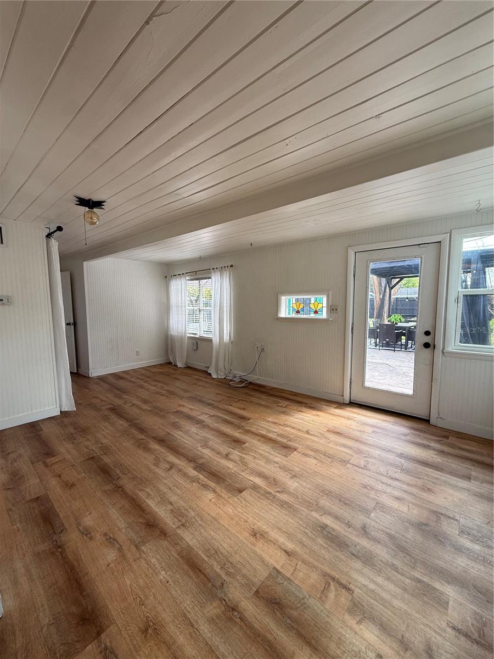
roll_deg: +0.2
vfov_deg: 102.1
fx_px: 266
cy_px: 330
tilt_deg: -5.4
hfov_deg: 85.7
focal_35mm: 14
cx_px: 247
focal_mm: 2.22
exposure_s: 1/135
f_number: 2.2
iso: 64
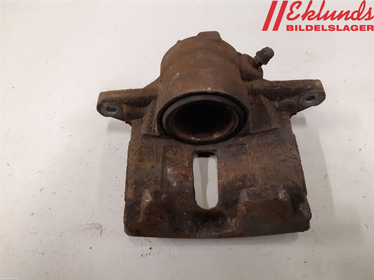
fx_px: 281
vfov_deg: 53.1
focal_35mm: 26
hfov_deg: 67.3
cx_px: 187
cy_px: 140
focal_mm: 3.93
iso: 250
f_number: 1.7
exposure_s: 1/50
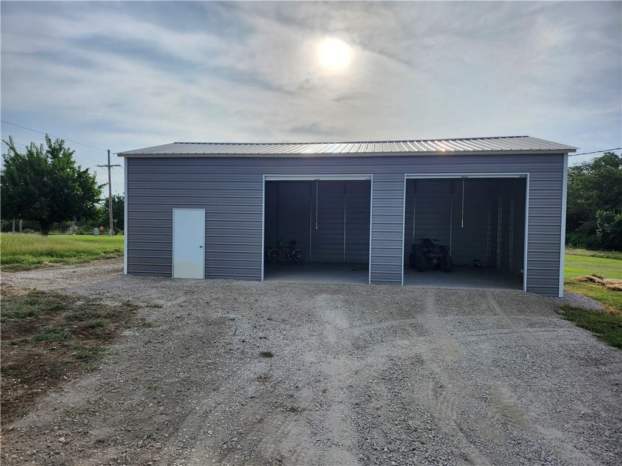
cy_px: 233
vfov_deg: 58.9
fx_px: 413
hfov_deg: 73.9
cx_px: 311
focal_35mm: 23
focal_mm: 5.54
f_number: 1.8
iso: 25
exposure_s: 1/3001
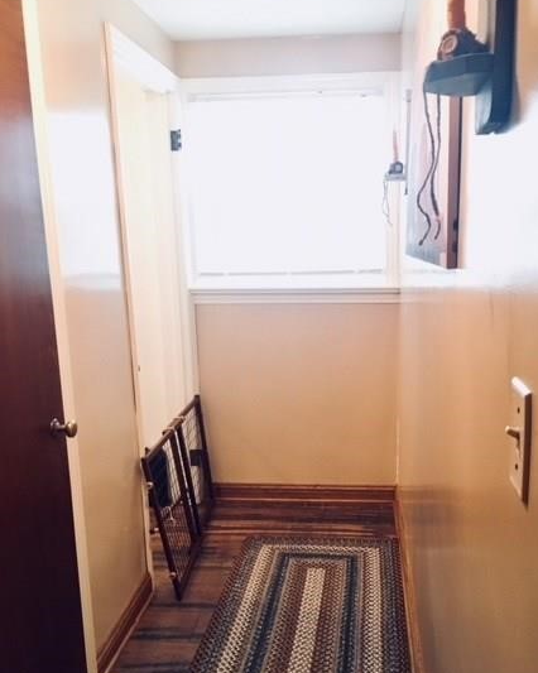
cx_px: 302
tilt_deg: -10.7
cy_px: 365
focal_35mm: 34
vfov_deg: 52.8
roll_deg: +1.7
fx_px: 677
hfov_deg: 43.3
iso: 200
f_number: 2.2
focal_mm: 4.15
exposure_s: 1/20
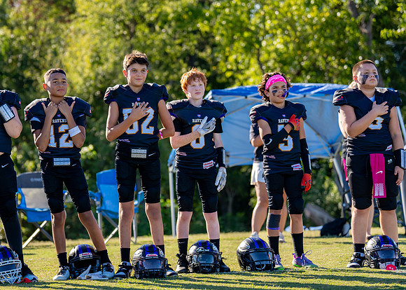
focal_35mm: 130
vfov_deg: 11.1
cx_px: 141
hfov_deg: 15.4
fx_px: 1495
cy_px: 146
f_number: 2.8
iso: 160
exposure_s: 1/1000
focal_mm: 101
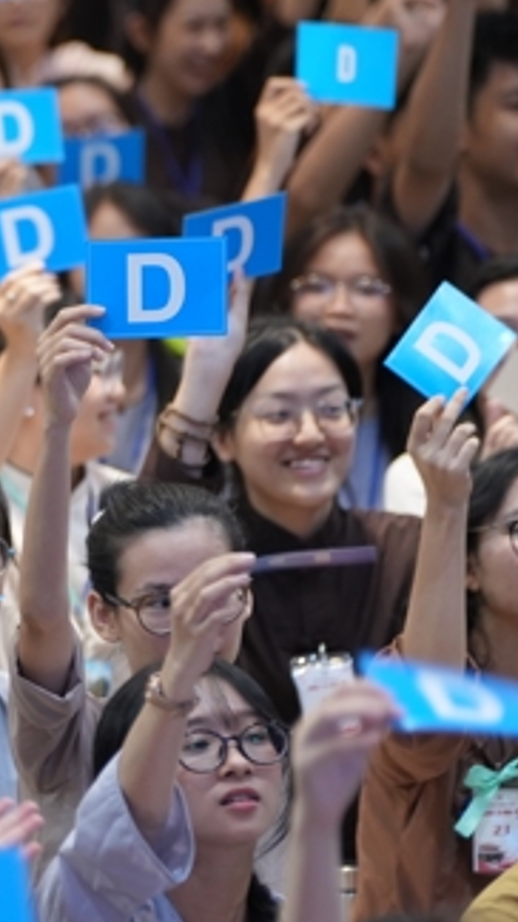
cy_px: 757
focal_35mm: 388
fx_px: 9484
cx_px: -426
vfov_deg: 5.6
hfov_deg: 3.1
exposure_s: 1/80
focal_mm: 123
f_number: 2.8
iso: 800
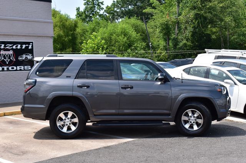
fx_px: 369
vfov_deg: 25.0
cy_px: 82
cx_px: 123
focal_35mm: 54
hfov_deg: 36.9
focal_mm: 36
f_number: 11
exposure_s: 1/400
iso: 400
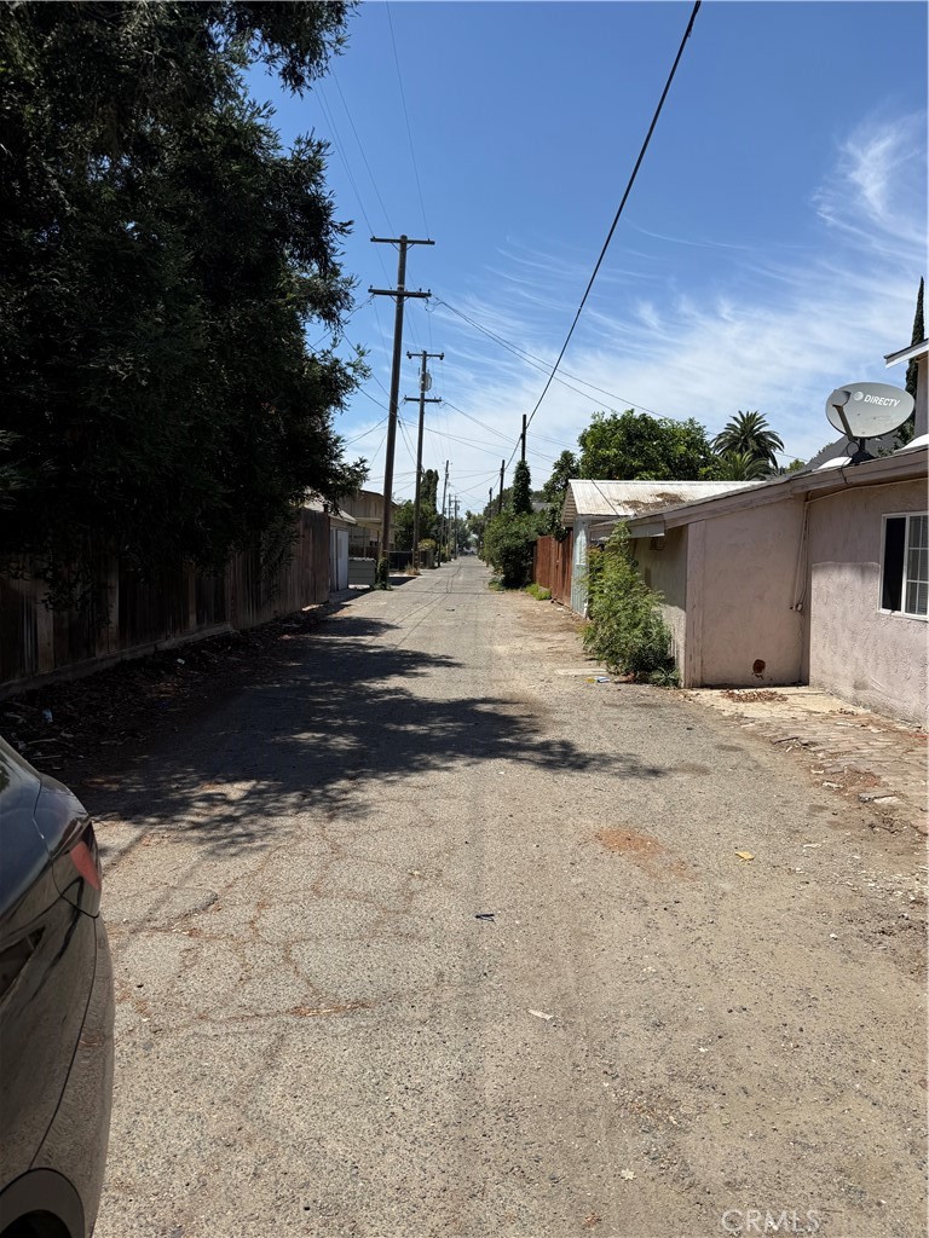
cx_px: 464
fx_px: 859
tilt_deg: -4.5
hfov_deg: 56.8
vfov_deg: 71.6
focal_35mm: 24
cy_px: 619
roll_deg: -0.9
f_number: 1.78
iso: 80
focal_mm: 6.76
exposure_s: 1/5319
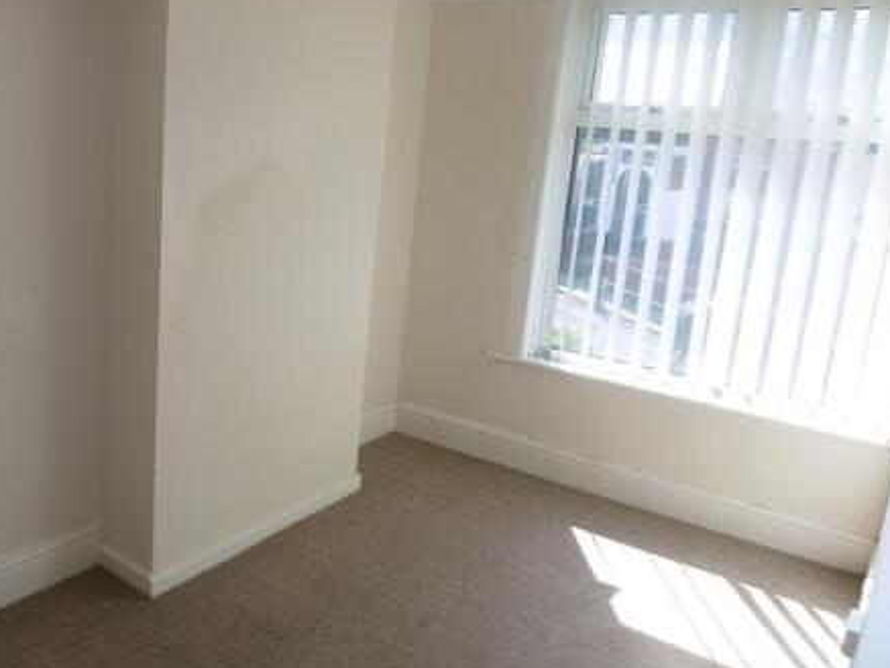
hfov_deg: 56.0
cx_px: 323
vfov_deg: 44.2
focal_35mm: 32
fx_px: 823
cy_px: 323
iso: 100
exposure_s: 1/200
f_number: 3.1
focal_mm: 4.3
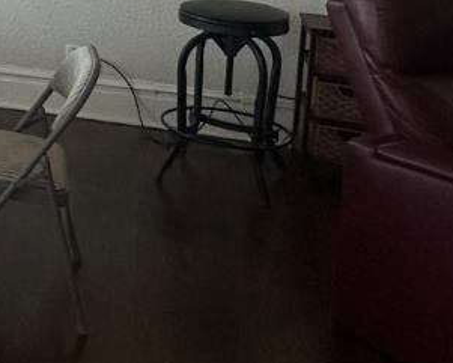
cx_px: -226
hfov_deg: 22.8
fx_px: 912
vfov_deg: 20.7
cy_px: -93
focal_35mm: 68
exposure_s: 1/99
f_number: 2.2
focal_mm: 2.22
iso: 125
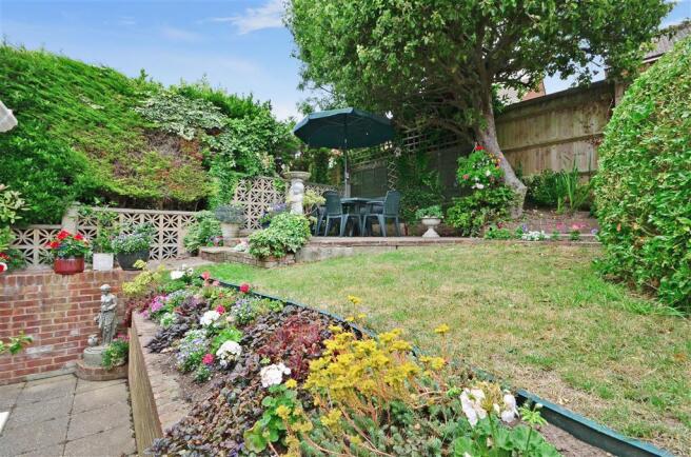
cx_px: 346
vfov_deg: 77.0
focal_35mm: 15
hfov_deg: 100.5
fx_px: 287
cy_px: 228
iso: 200
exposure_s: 1/25
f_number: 11
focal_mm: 10
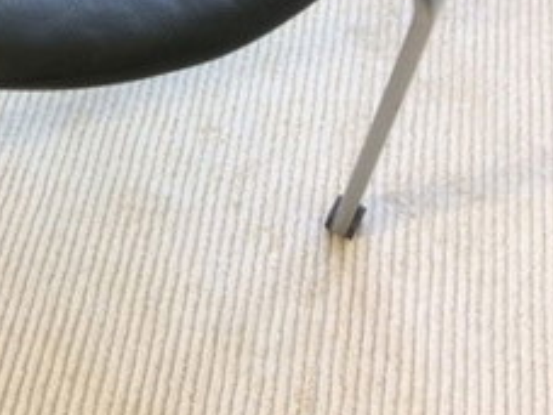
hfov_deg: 28.1
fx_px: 1038
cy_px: 0
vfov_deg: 21.8
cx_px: 5
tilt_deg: -51.2
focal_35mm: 65
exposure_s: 1/33
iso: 80
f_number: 2.2
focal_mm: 4.15
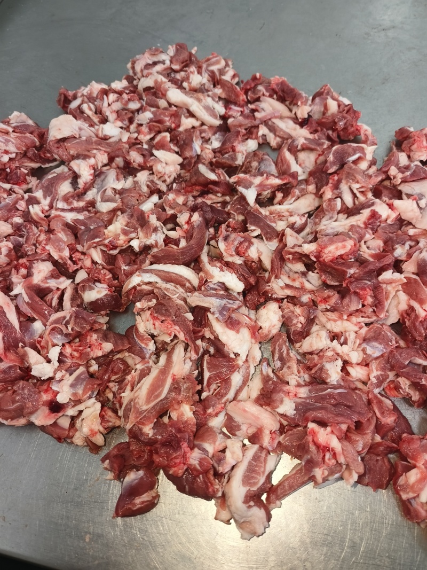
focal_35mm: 23
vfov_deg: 73.9
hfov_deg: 58.9
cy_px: 285
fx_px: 378
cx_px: 214
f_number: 1.75
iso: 565
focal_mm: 5.5
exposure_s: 1/50
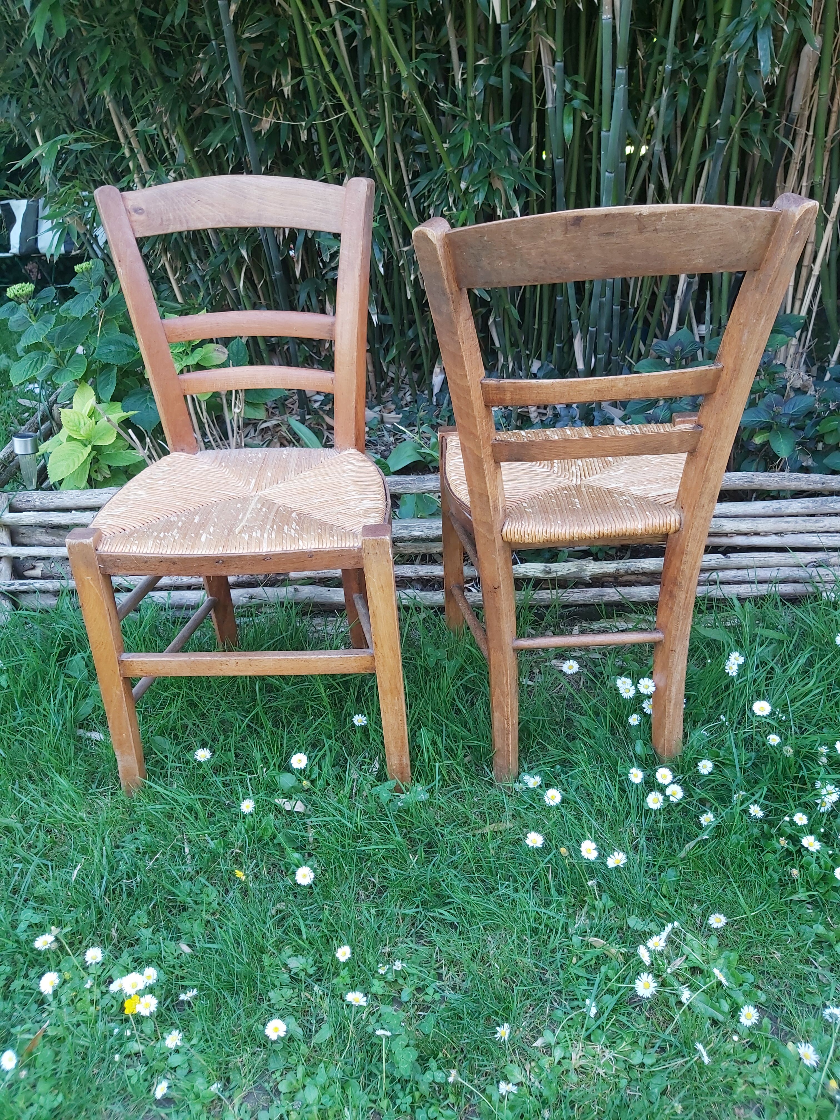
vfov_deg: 67.3
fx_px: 841
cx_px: 420
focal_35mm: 26
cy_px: 560
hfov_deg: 53.1
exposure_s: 1/100
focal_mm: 3.92
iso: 80
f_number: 1.7
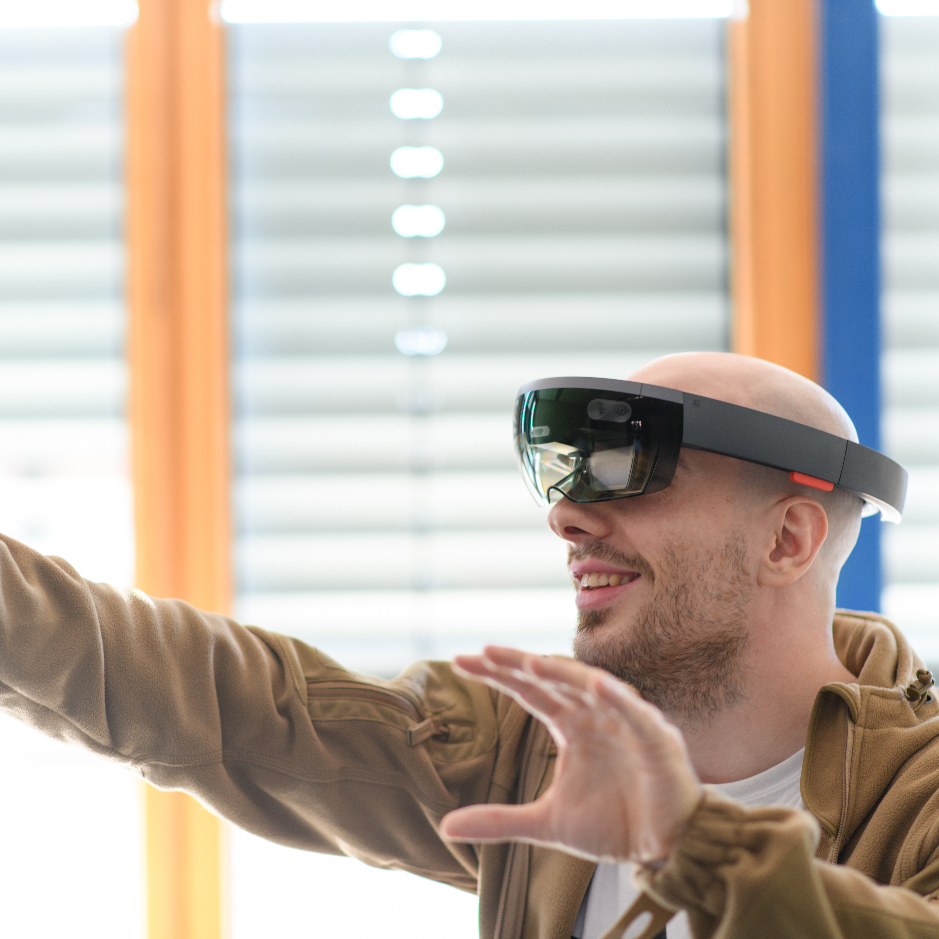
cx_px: 382
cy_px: 469
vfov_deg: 16.0
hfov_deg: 16.0
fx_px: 3345
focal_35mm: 109
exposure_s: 1/125
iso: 320
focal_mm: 85
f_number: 2
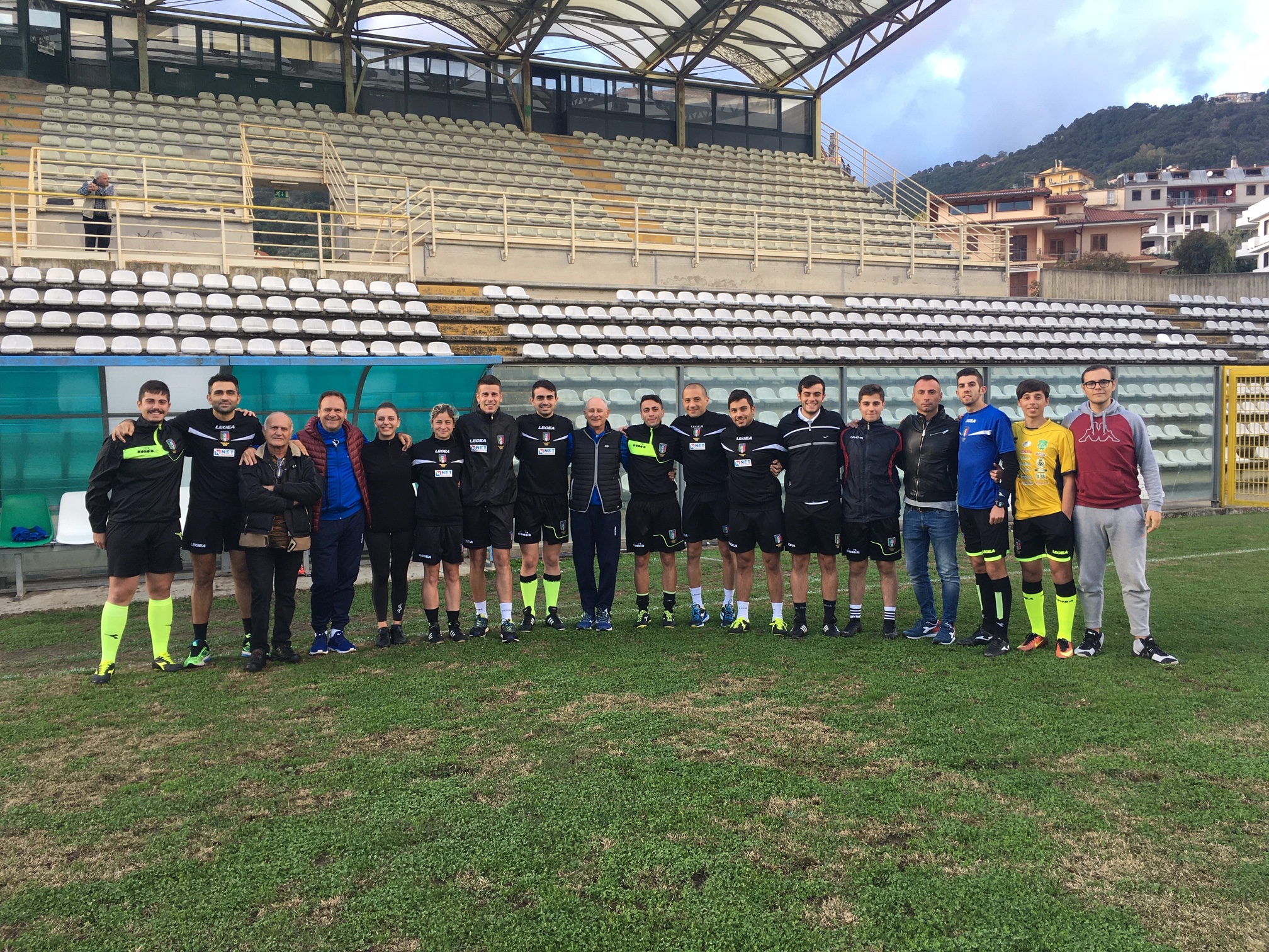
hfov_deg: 61.7
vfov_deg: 48.2
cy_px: 476
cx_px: 634
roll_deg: +0.7
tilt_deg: -3.8
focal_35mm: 29
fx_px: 1063
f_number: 2.2
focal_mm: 4.15
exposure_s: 1/109
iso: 25
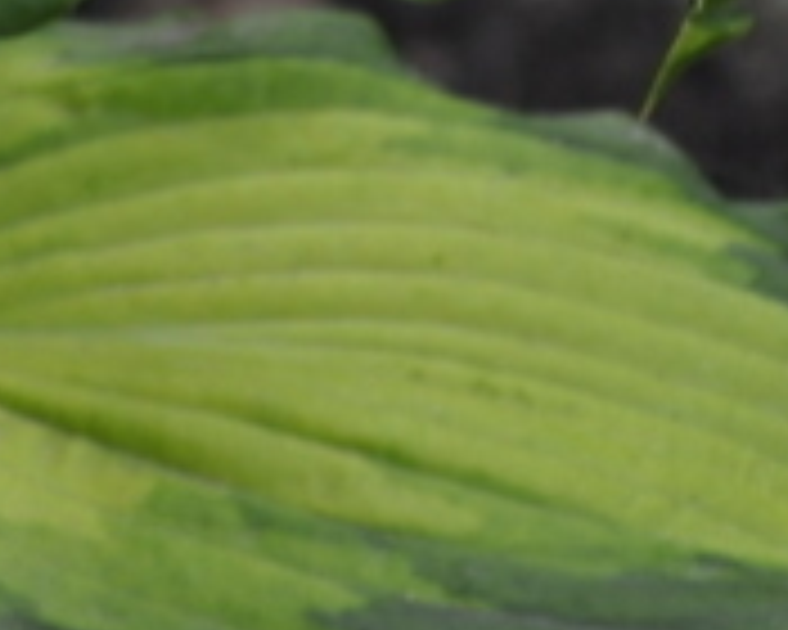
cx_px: -63
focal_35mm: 674
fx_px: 15722
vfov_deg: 2.3
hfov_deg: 2.9
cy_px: -504
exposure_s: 1/125
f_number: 5.6
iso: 1000
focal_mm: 105
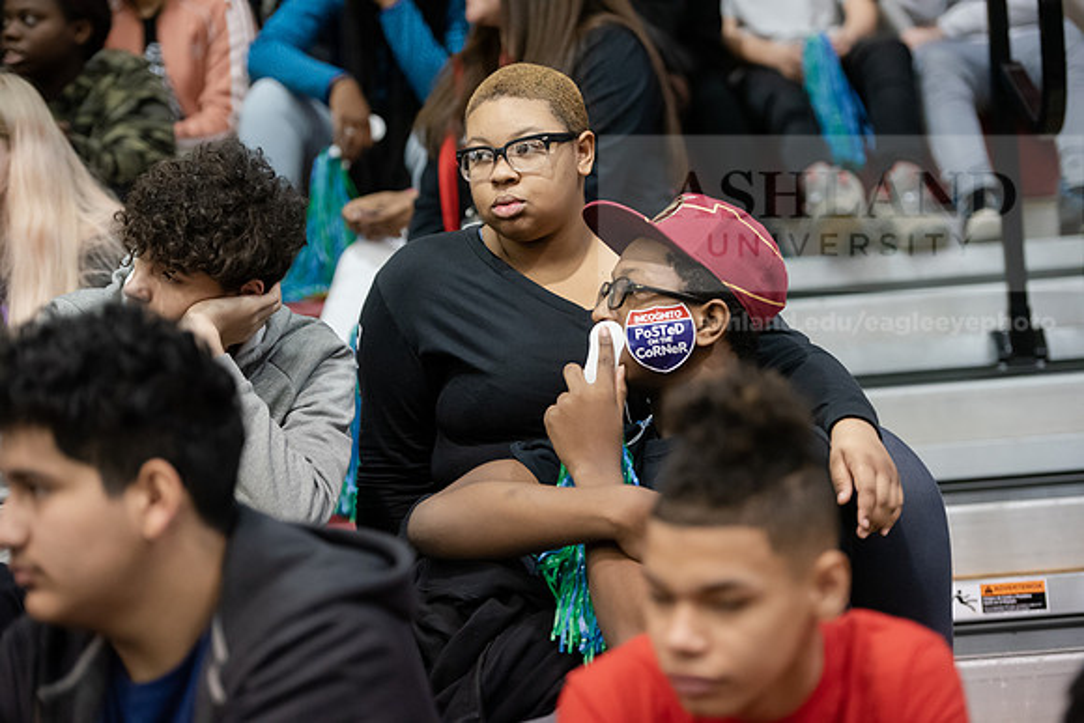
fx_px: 3162
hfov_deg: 19.5
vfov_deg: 13.0
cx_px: 542
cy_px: 362
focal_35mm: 105
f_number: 3.2
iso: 5000
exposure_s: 1/200
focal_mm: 105
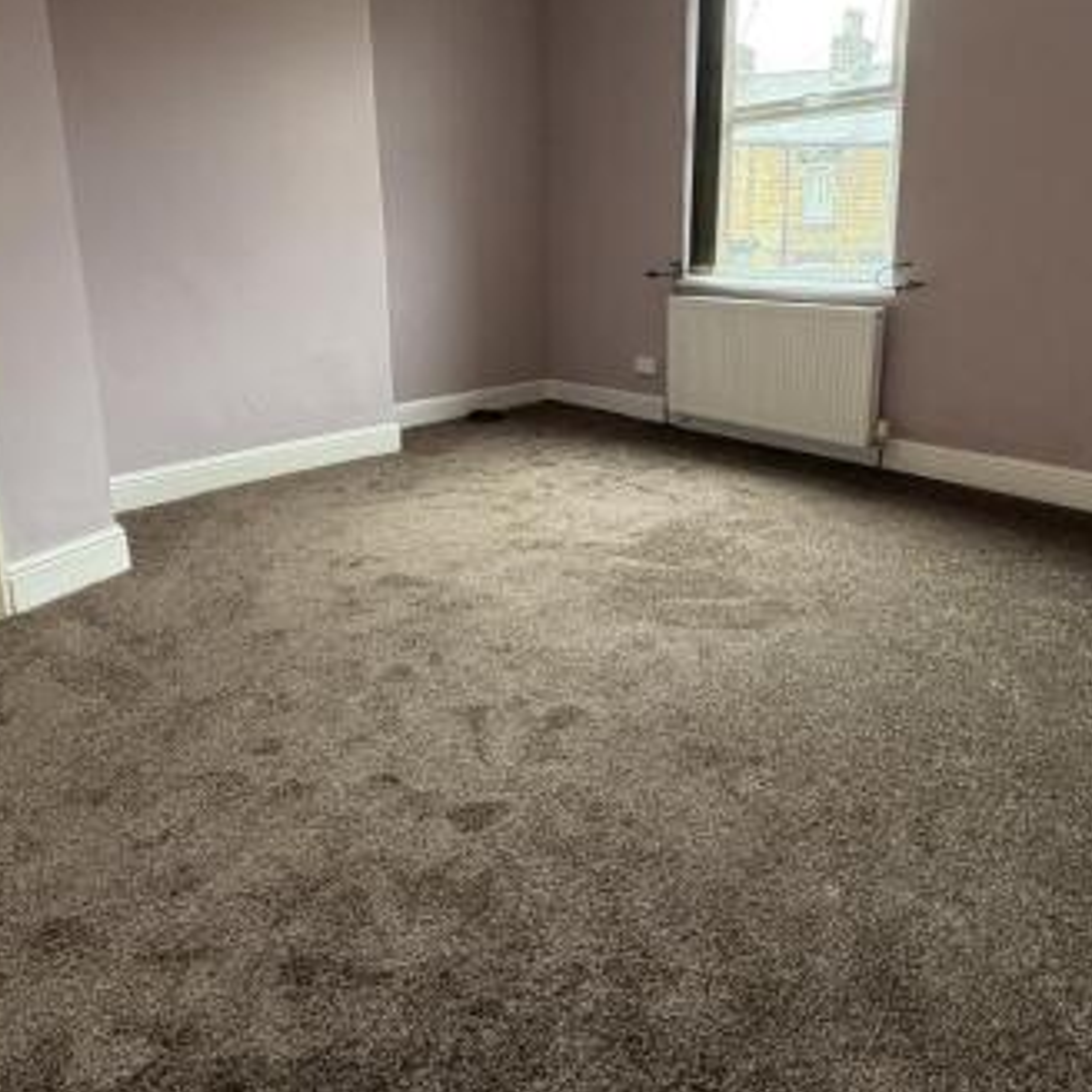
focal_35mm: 22
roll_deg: +0.8
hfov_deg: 69.5
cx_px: 601
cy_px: 398
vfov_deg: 68.3
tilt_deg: -9.7
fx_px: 785
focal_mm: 2.22
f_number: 2.2
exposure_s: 1/60
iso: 250
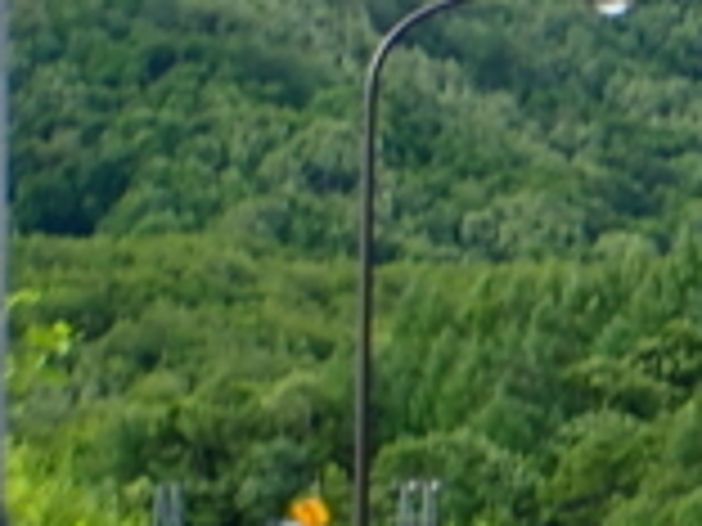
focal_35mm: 360
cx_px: 1534
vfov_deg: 4.1
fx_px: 7301
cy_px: 459
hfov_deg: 5.4
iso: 100
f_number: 5.6
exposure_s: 1/160
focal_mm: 12.6
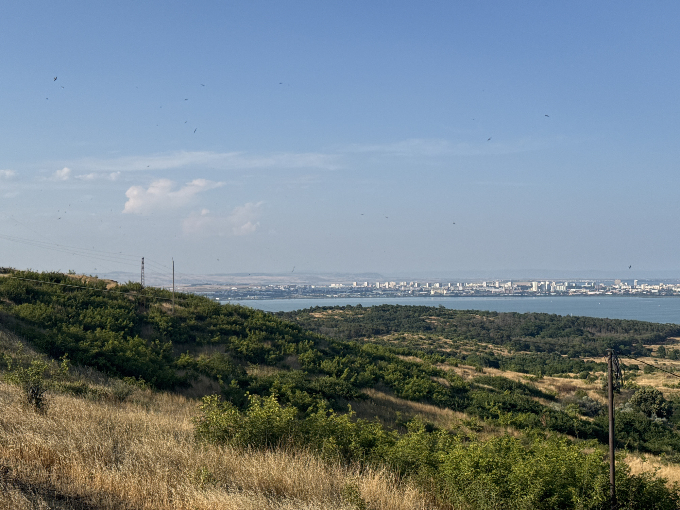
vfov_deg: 30.3
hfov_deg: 39.7
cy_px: 255
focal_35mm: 48
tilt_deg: +0.8
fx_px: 943
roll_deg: +0.0
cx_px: 340
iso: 100
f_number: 1.78
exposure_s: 1/7143
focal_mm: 6.76
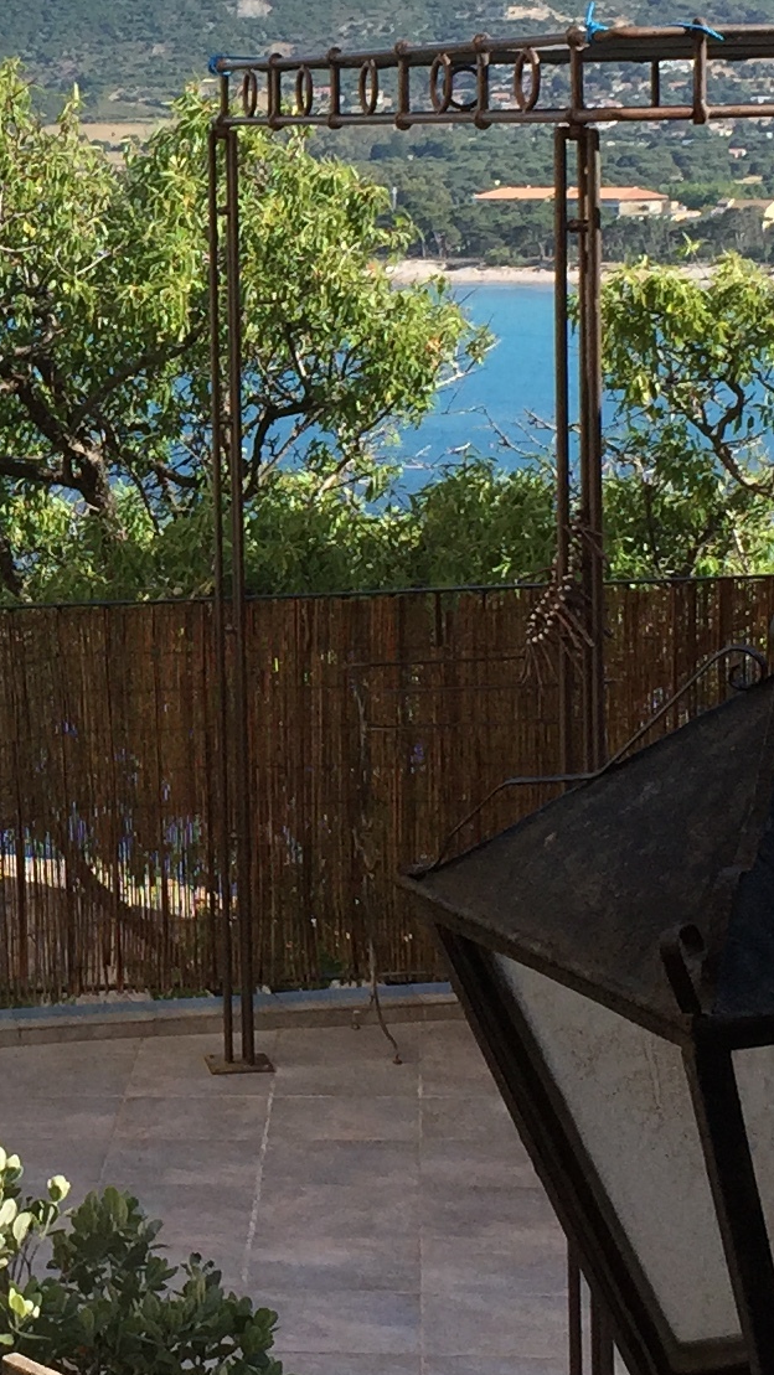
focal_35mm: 93
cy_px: 397
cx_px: -151
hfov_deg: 12.7
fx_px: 3392
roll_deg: +0.3
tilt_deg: -4.0
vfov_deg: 22.8
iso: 32
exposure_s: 1/1364
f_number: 2.2
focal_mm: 4.15
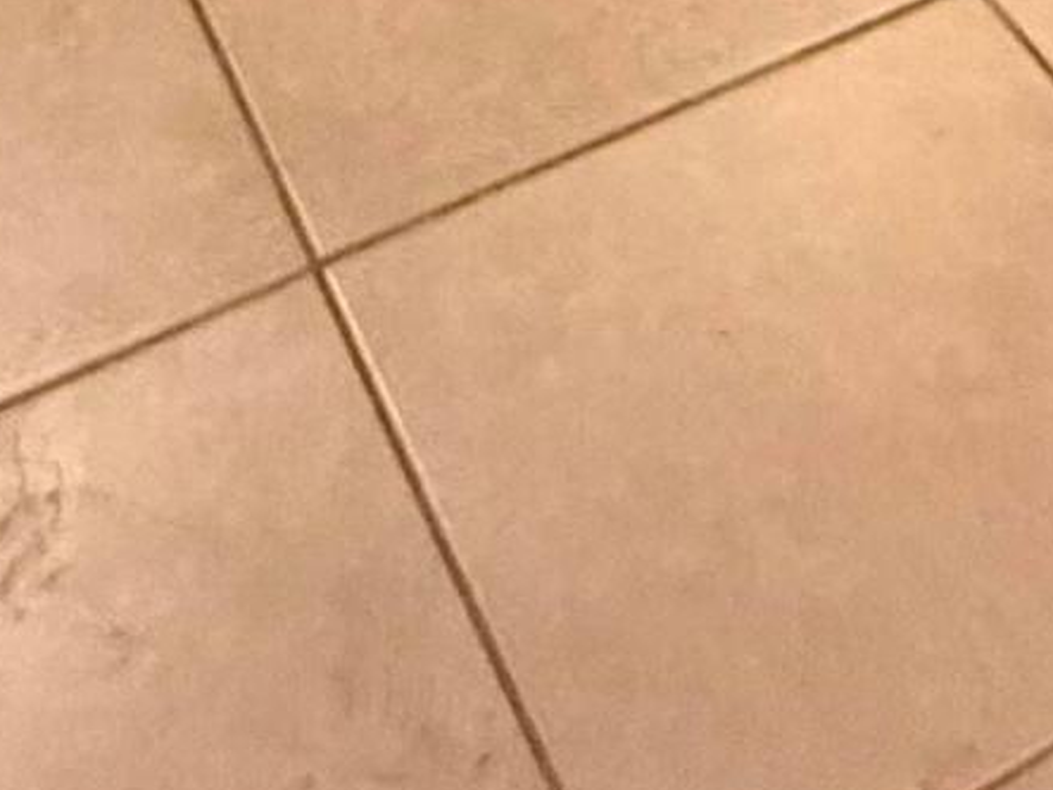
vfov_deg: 10.5
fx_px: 2767
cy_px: -1668
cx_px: 1029
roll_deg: -2.2
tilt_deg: -7.0
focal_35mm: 91
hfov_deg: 20.9
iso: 500
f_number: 2.2
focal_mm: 2.22
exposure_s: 1/60
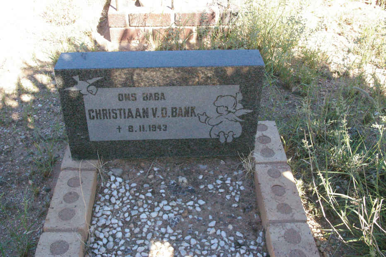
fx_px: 418
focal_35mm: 39
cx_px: 193
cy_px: 128
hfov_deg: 49.6
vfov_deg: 34.2
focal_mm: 26
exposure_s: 1/750
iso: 3200
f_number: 9.5
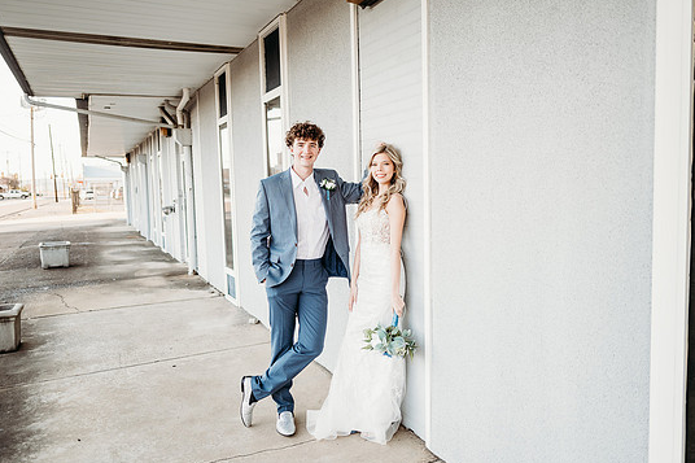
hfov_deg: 69.4
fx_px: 502
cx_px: 351
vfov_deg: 49.5
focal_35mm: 26
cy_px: 222
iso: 100
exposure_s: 1/320
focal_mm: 24
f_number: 2
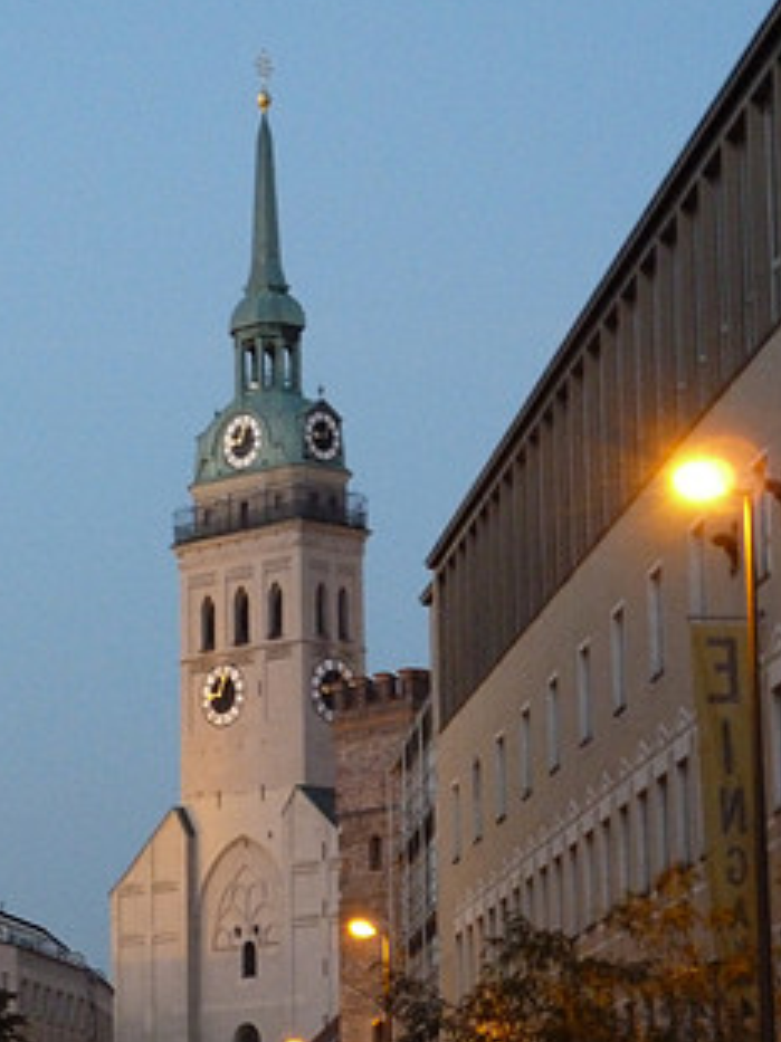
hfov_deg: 10.6
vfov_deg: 14.2
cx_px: 236
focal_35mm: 139
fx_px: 4184
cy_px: 573
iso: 800
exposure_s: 1/8
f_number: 4.3
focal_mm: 15.8
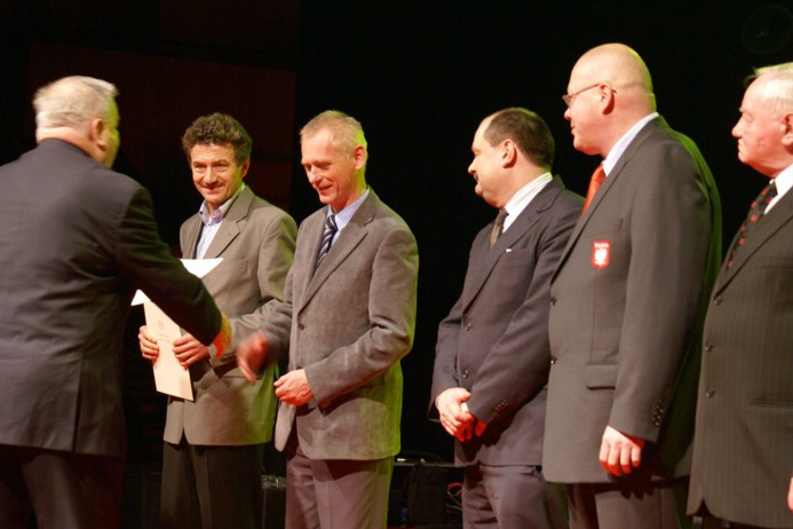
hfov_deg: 22.4
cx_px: 398
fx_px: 2004
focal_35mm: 91
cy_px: 262
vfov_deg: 15.0
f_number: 5.6
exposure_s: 1/25
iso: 800
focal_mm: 60
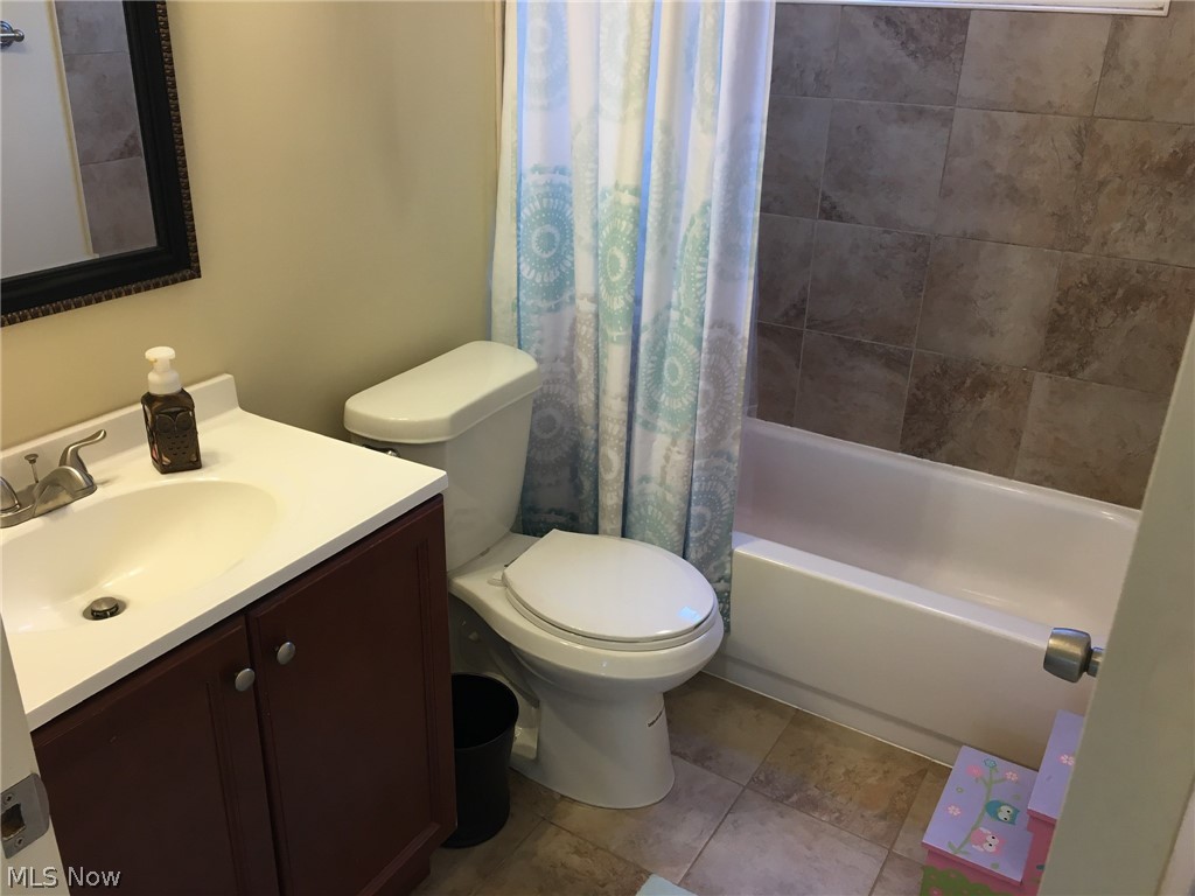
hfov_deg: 61.7
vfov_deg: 48.2
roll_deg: -2.2
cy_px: 448
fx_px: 1001
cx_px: 598
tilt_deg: -23.9
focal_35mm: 29
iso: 50
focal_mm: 4.15
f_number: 2.2
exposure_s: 1/30
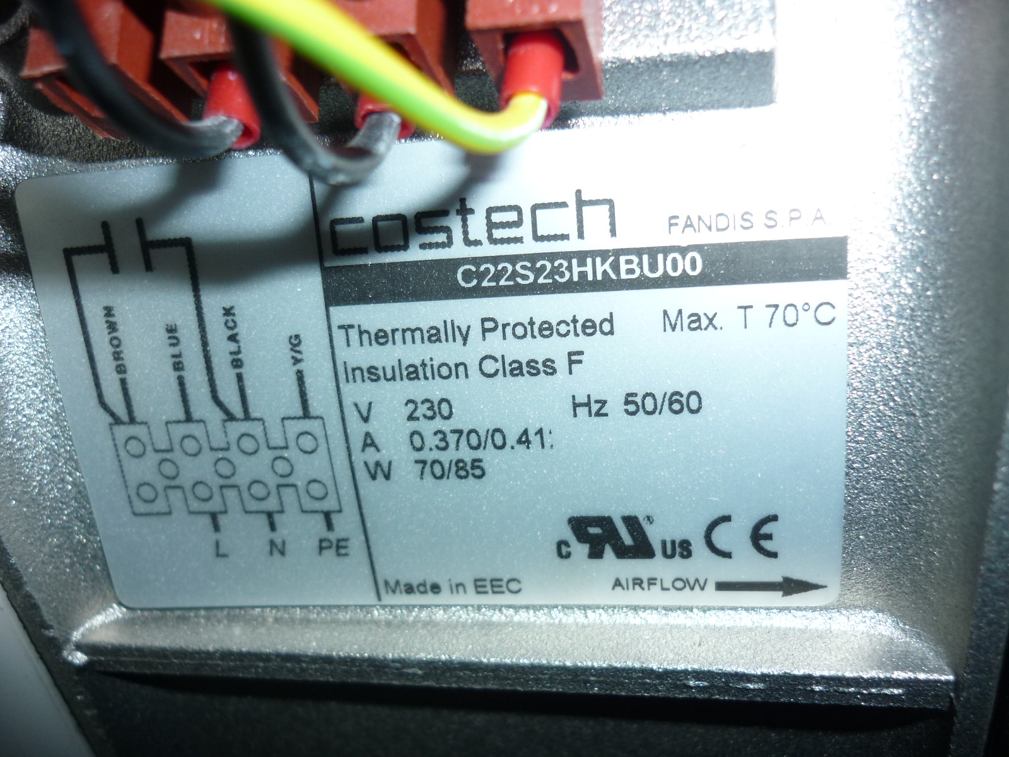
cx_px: 504
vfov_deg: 42.9
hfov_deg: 55.4
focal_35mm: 33
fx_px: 962
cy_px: 378
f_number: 2.8
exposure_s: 1/30
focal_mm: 5.5
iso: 100
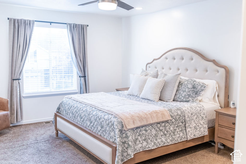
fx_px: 251
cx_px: 123
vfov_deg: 36.2
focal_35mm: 37
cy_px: 82
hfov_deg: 52.3
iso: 1000
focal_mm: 35
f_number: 2.8
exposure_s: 1/250
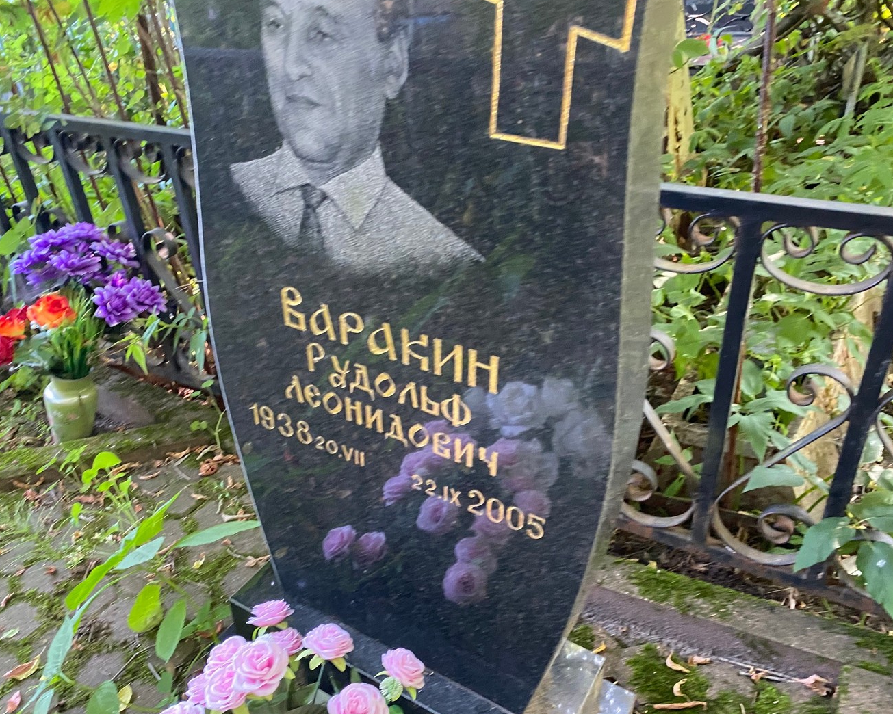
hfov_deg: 62.2
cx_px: 439
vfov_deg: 51.5
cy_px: 360
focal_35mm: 28
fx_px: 740
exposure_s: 1/60
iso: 400
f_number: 1.8
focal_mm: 4.25
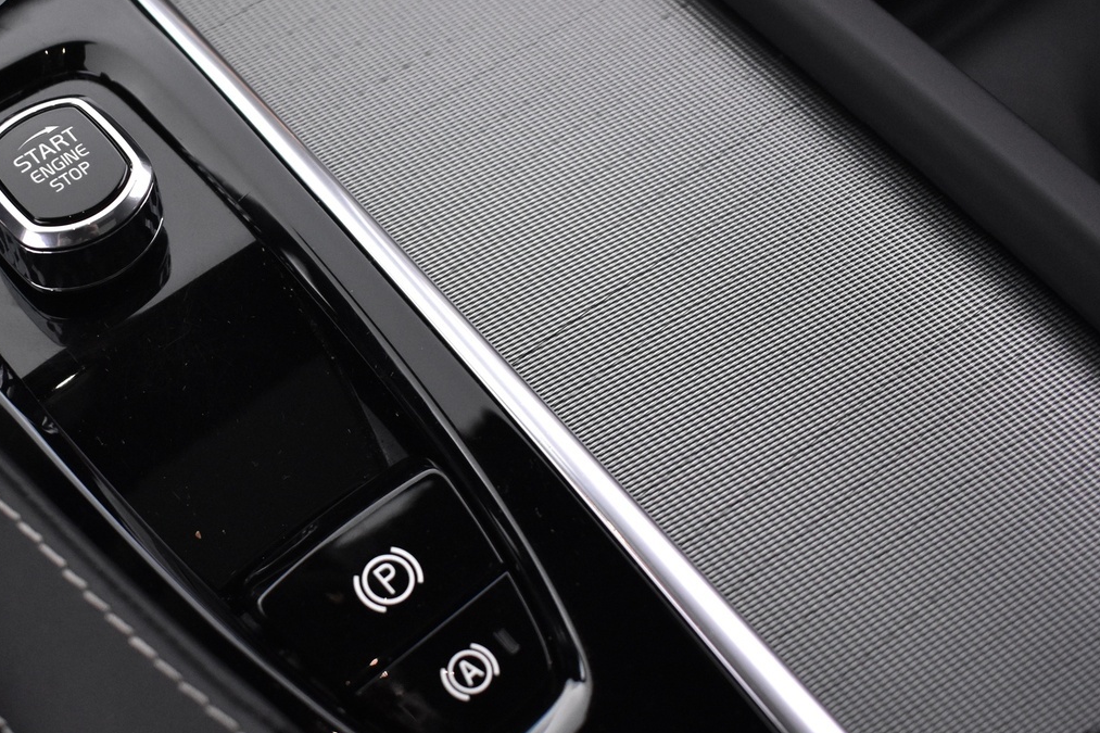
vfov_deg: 28.1
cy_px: 371
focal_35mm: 48
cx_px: 281
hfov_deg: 40.0
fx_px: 1466
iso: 2200
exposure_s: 1/30
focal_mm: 20
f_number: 3.5
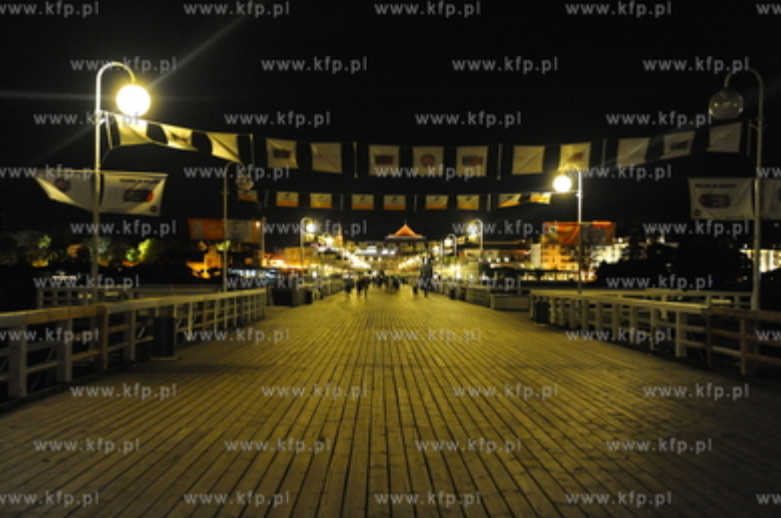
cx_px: 384
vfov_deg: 34.1
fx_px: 845
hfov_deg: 49.6
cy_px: 254
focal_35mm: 39
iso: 6400
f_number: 2.8
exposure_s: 1/20
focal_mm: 38
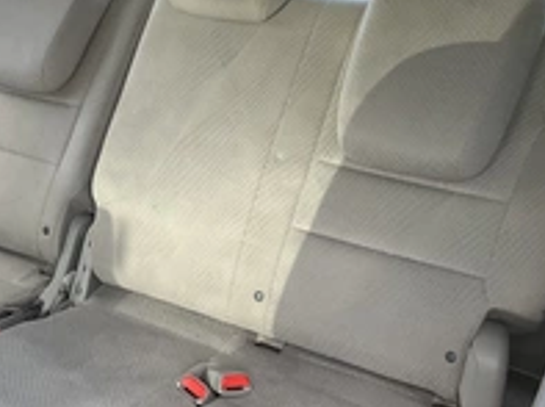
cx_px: 177
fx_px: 927
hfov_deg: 32.5
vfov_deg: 24.7
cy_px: 230
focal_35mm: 59
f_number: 1.8
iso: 64
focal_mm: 3
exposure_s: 1/115
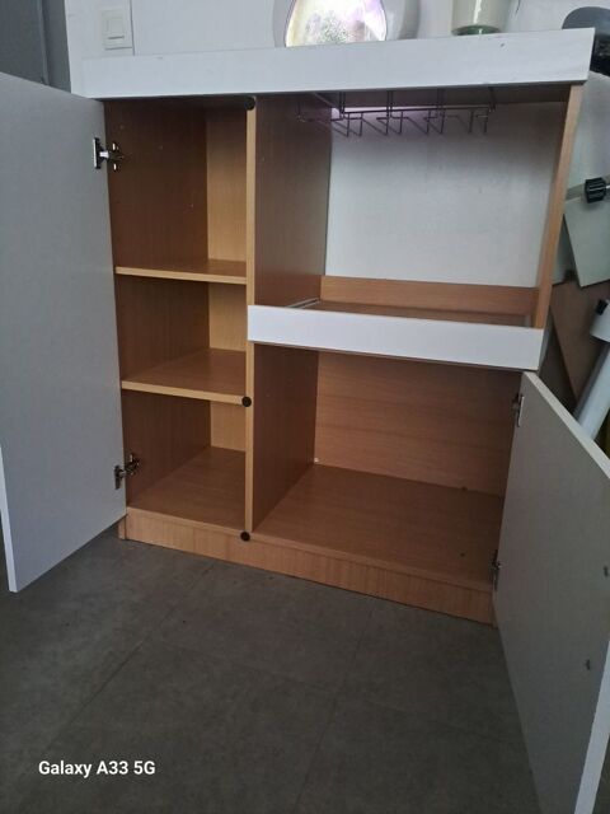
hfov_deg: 54.9
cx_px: 305
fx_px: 587
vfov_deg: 69.4
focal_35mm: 25
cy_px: 407
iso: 1000
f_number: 1.8
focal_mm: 4.65
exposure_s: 1/20
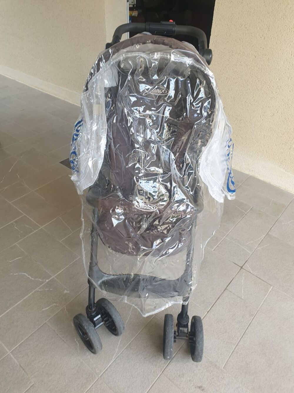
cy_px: 196
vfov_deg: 67.3
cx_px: 147
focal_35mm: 26
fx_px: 294
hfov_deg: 53.1
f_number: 2.4
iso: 50
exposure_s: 1/60
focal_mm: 4.3
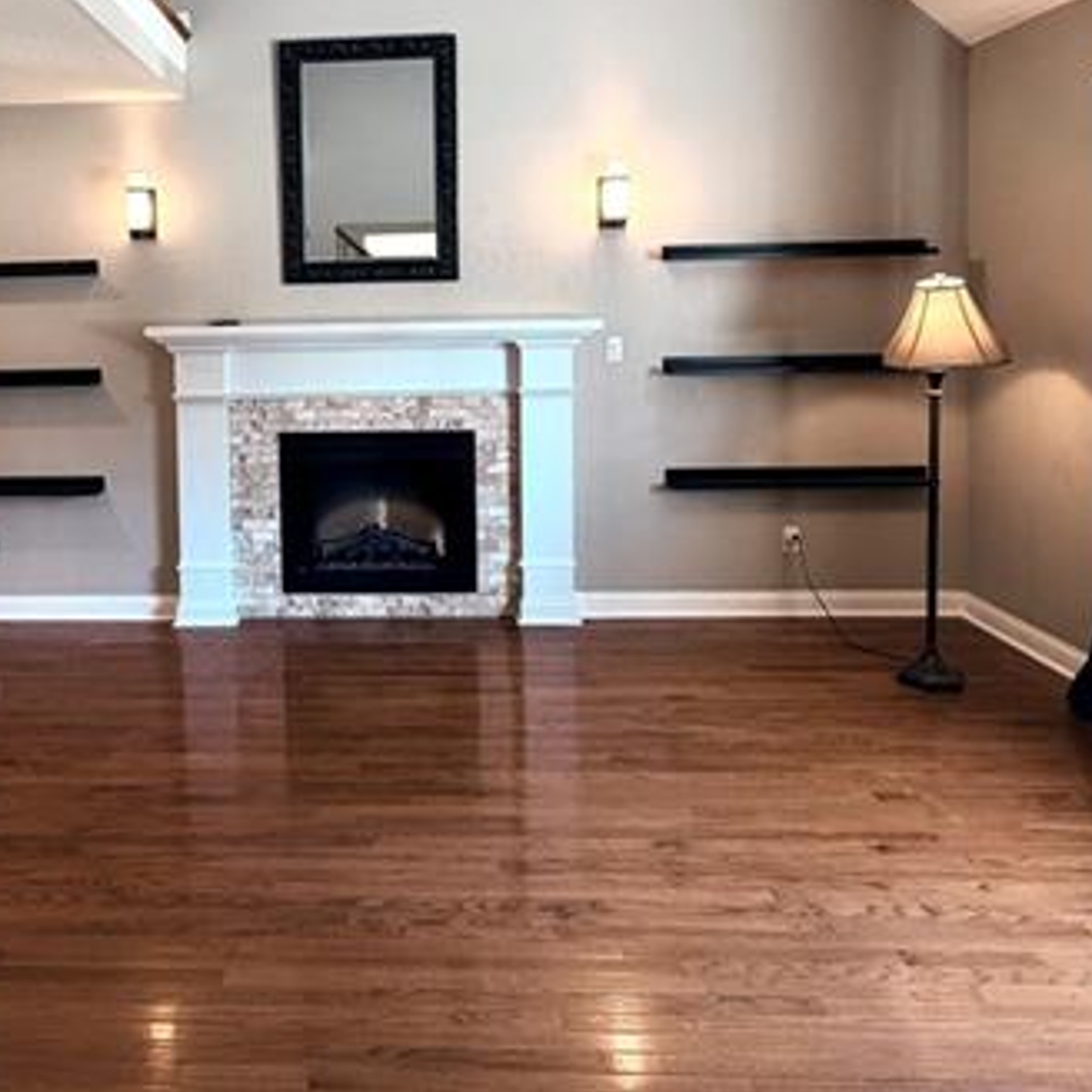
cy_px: 353
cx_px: 330
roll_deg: +0.9
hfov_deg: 54.0
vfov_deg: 54.4
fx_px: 1035
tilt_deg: -2.3
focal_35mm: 29
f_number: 2.2
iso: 250
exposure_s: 1/60
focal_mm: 2.22
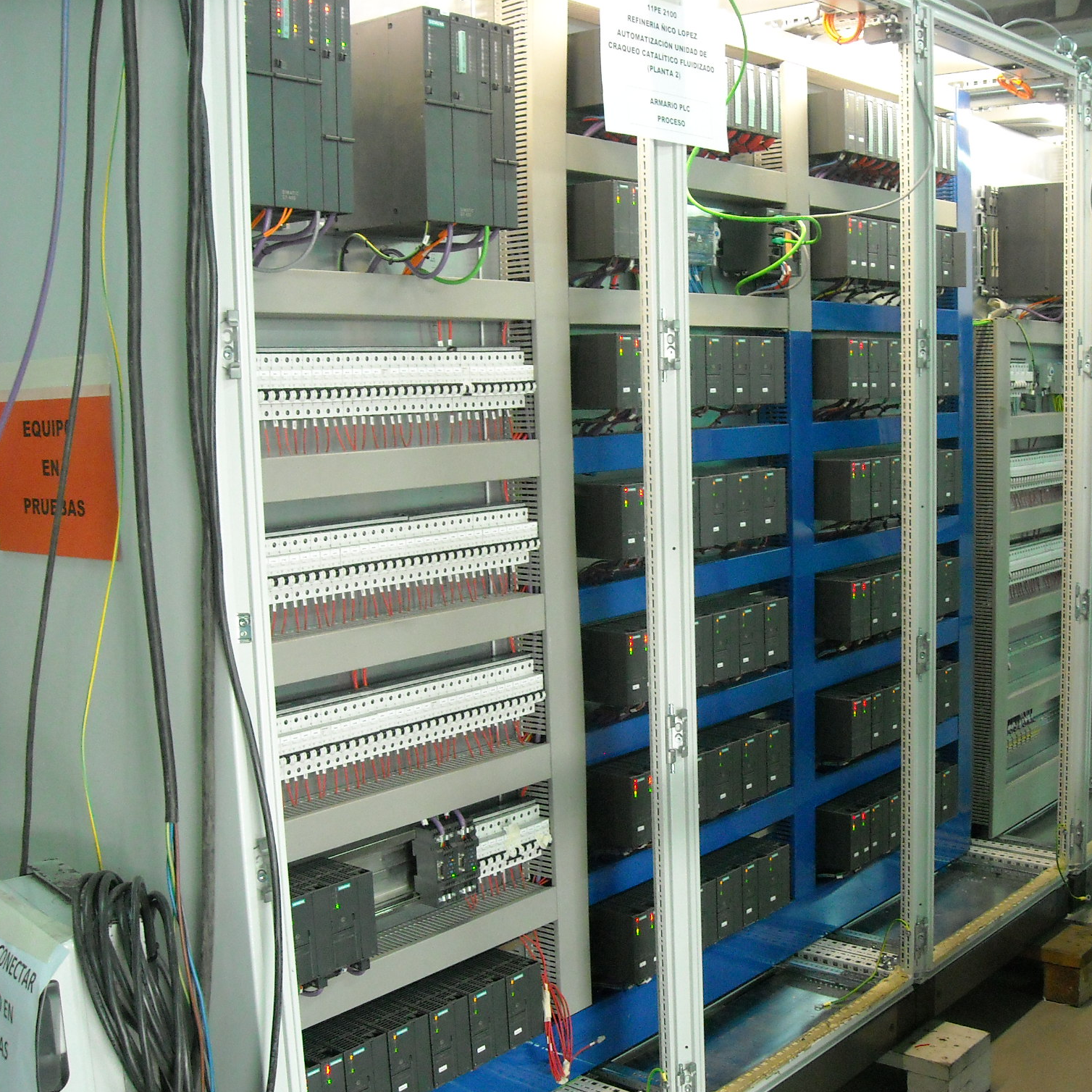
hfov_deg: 39.7
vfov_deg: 40.0
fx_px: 1499
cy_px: 554
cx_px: 685
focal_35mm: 42
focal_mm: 5.7
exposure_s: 1/26
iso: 400
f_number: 2.8
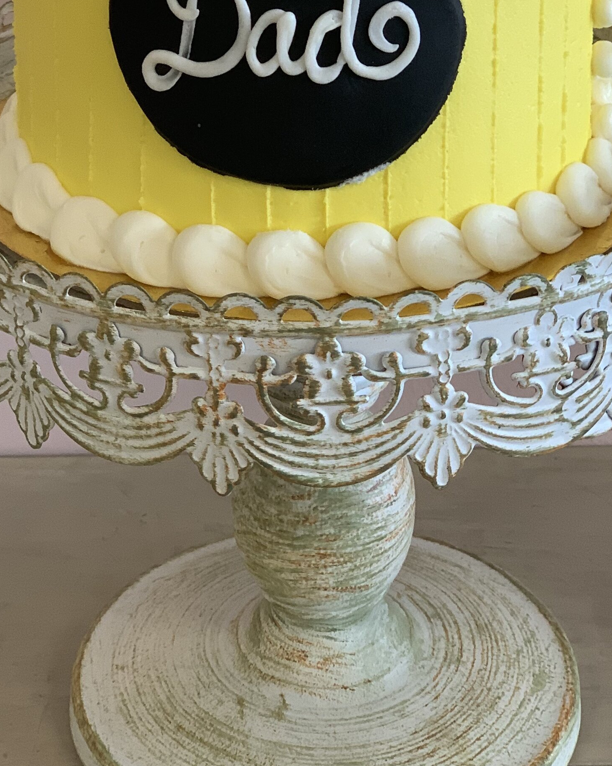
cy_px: 163
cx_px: 289
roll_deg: +0.9
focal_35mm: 93
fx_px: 2106
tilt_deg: -24.2
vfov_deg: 20.4
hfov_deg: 16.5
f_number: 2.4
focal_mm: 6
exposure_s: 1/60
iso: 100
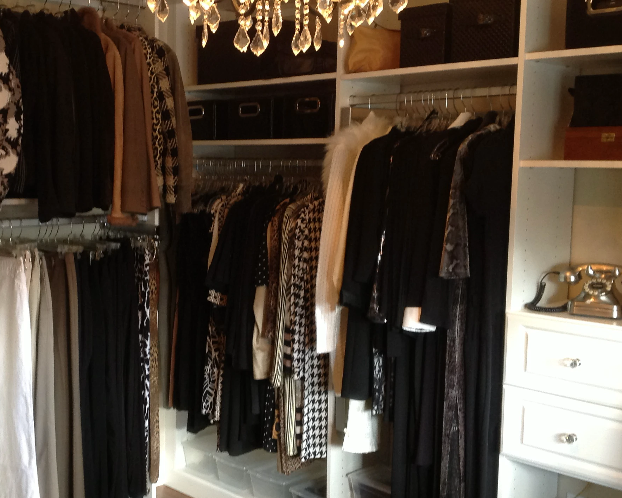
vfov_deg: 30.3
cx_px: 215
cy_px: 257
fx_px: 921
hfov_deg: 37.0
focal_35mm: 50
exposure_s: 1/15
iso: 125
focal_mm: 4.28
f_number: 2.4
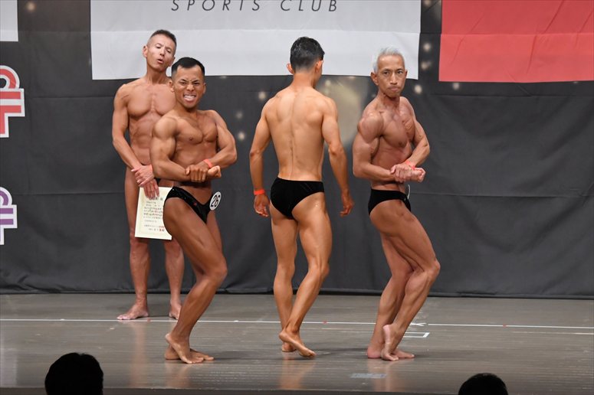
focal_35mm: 202
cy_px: 198
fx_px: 3331
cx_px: 297
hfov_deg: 10.2
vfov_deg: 6.8
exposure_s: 1/400
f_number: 5.6
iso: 5000
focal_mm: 135
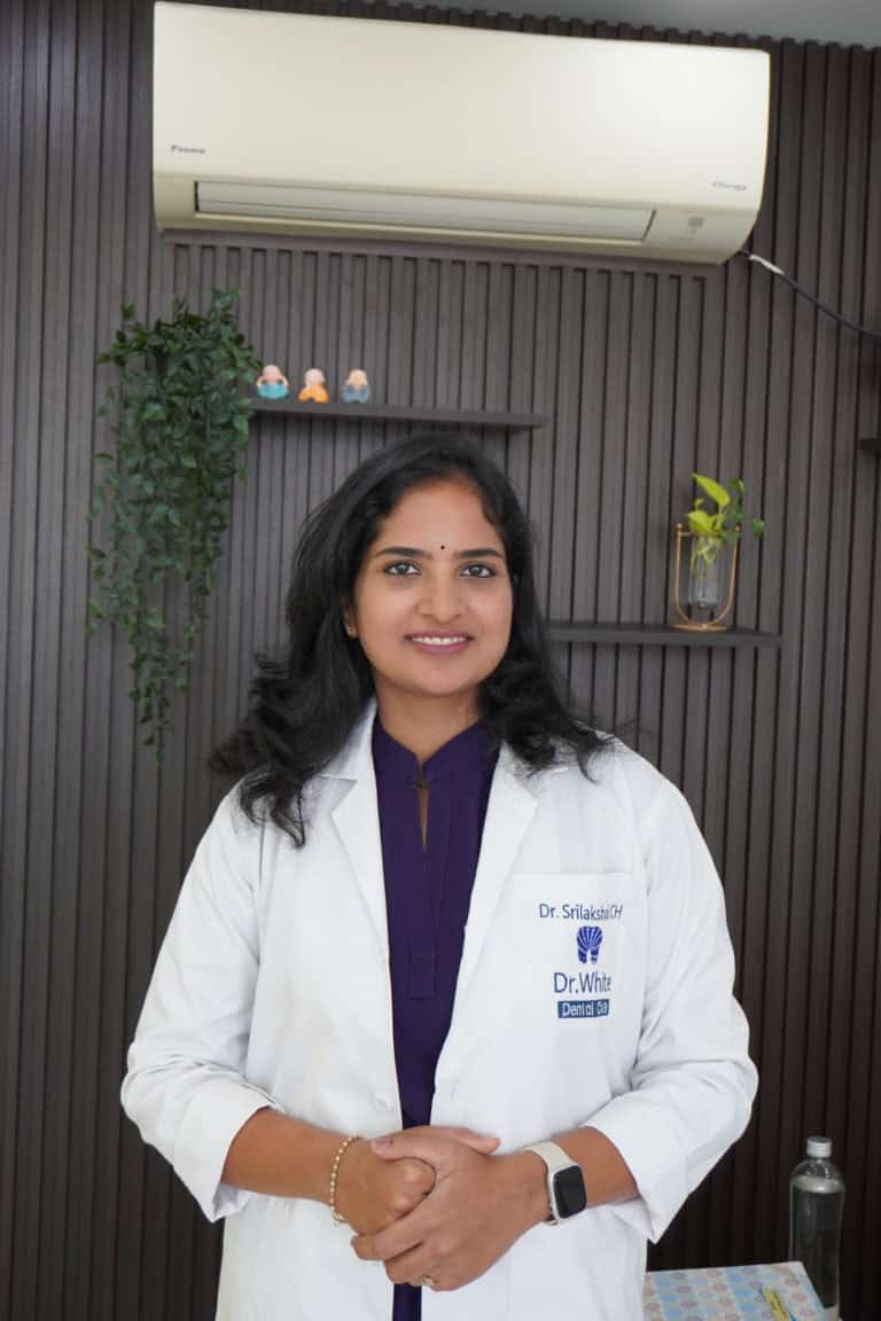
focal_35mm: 44
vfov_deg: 45.0
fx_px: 1597
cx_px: 440
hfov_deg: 30.8
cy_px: 660
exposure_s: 1/160
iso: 800
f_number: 4.5
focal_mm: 29
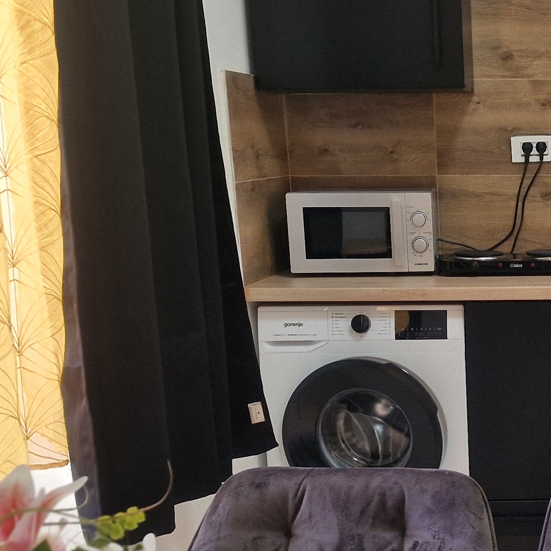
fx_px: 1189
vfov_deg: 25.8
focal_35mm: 66
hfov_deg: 24.6
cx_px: 579
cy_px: 416
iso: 250
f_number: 1.8
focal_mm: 6.4
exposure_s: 1/100
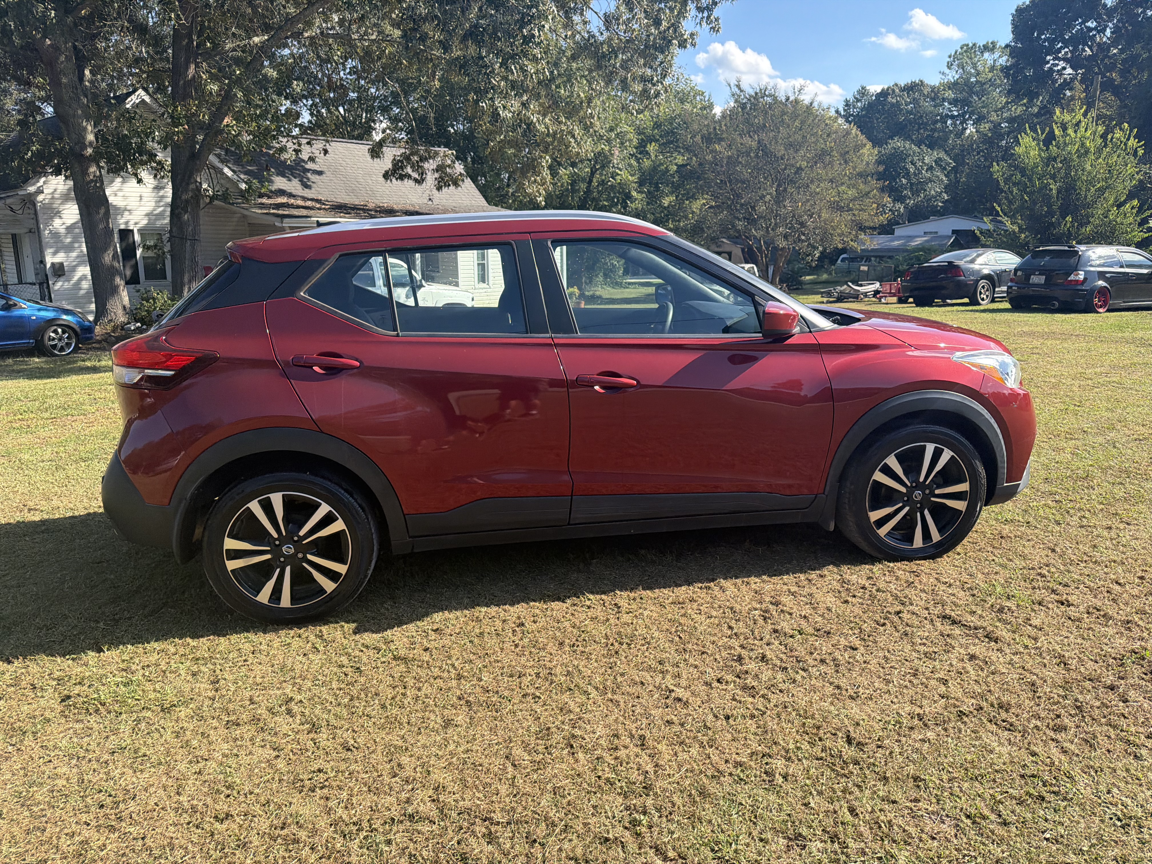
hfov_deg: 71.6
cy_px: 432
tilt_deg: -17.6
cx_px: 576
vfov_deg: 56.8
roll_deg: +0.7
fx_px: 799
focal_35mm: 24
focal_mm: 6.76
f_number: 1.78
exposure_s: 1/6173
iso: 320
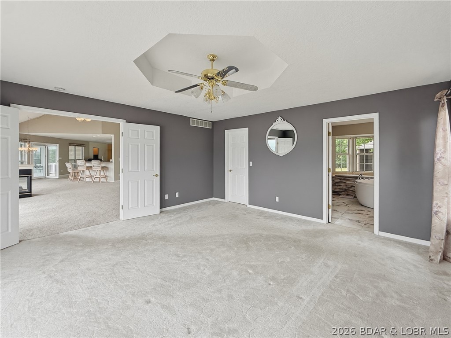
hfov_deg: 102.1
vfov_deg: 85.7
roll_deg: +0.5
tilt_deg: -3.5
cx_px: 226
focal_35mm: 14
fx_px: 182
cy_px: 169
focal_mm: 2.2
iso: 40
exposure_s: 1/99
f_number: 2.2
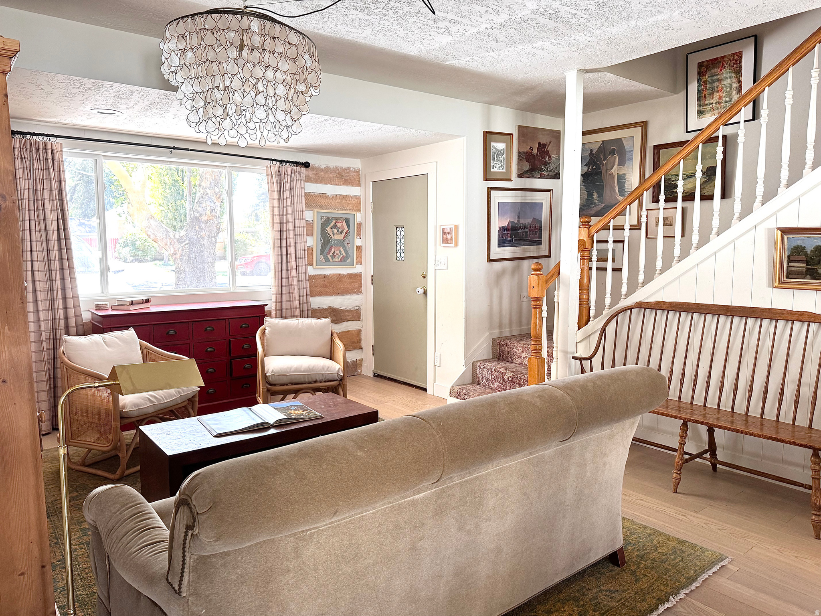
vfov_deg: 56.8
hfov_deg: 71.6
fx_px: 569
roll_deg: +0.9
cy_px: 308
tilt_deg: -5.3
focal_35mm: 24
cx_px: 410
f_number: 1.78
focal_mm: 6.76
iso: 125
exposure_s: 1/120
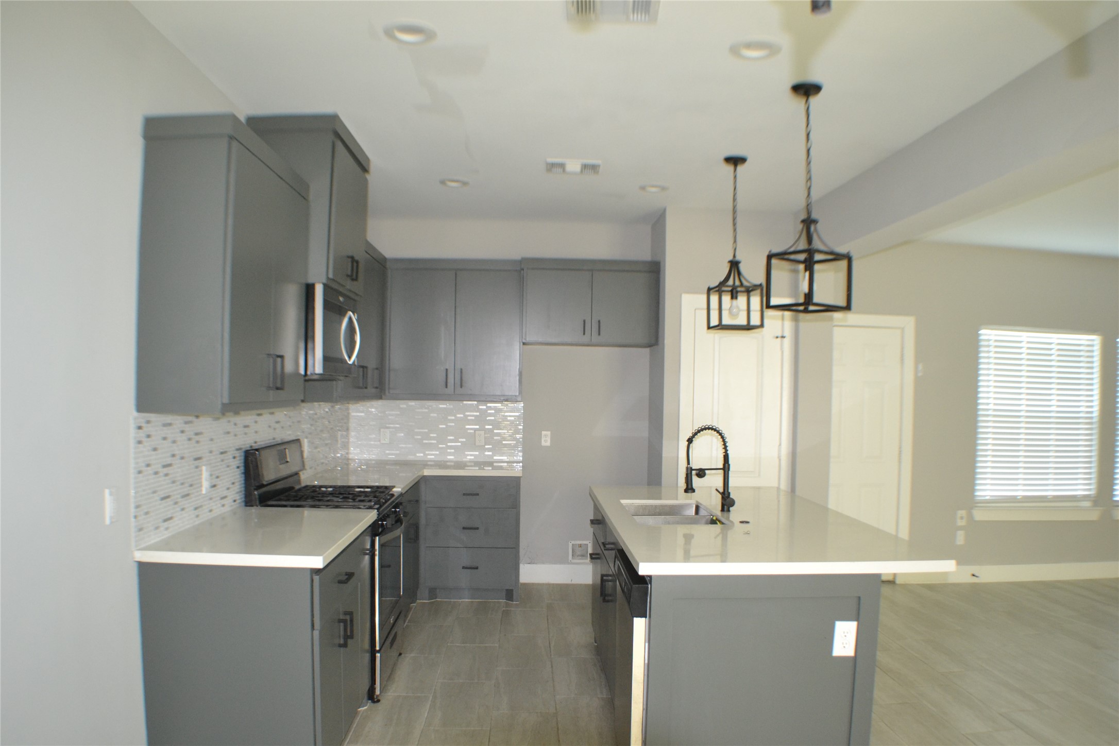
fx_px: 1026
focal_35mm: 33
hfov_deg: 57.2
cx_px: 560
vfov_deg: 40.0
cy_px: 373
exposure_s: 1/60
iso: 1250
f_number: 3.8
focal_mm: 22
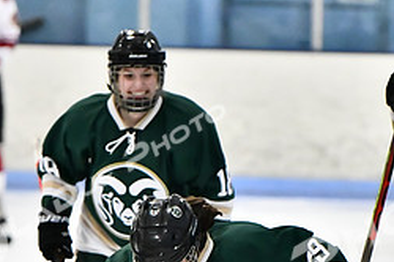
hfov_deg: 3.9
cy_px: 306
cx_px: 226
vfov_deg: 2.6
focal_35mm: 523
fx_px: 5716
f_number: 2.8
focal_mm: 150
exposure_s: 1/1250
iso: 8000
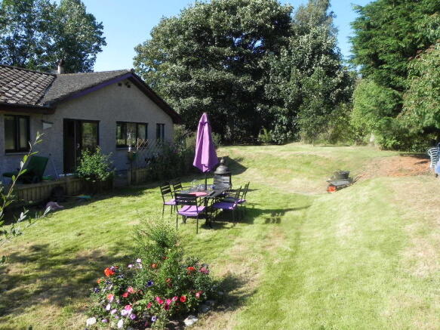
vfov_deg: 53.0
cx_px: 220
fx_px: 330
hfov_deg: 67.3
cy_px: 165
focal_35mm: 26
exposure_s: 1/257
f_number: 6.3
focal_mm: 4.6
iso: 160
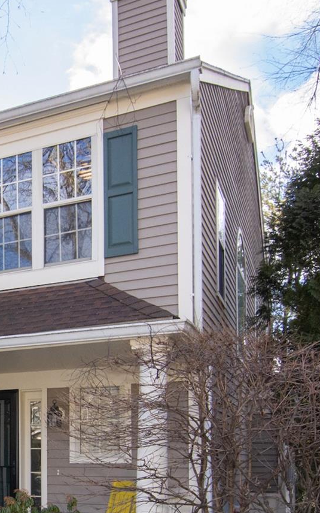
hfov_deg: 27.3
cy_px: 340
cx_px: -83
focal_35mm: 40
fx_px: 561
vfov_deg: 48.3
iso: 800
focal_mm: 11
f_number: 10
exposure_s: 1/200
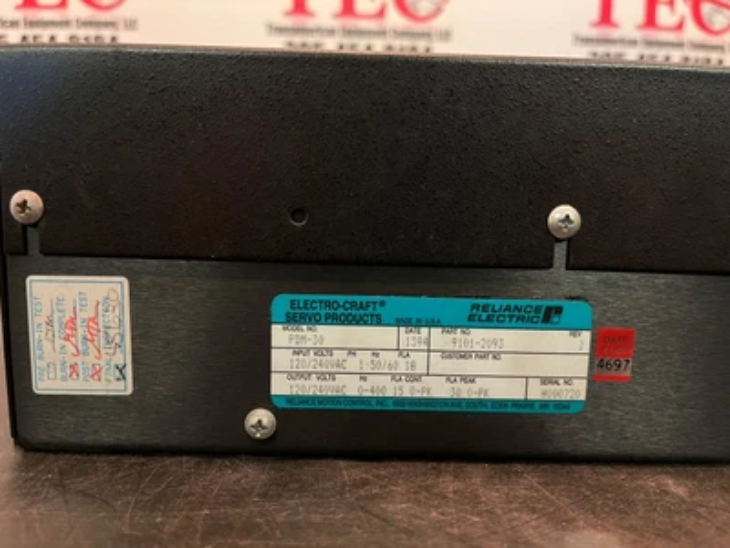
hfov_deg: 67.3
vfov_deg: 53.1
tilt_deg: -7.9
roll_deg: -1.0
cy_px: 274
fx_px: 548
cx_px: 365
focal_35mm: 26
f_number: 1.6
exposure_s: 1/50
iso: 500
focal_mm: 5.1
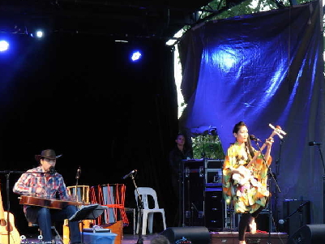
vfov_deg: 8.7
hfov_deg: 11.6
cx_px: 158
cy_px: 136
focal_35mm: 170
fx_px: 1597
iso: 89
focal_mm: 23.5
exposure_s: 1/11.3
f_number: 4.5
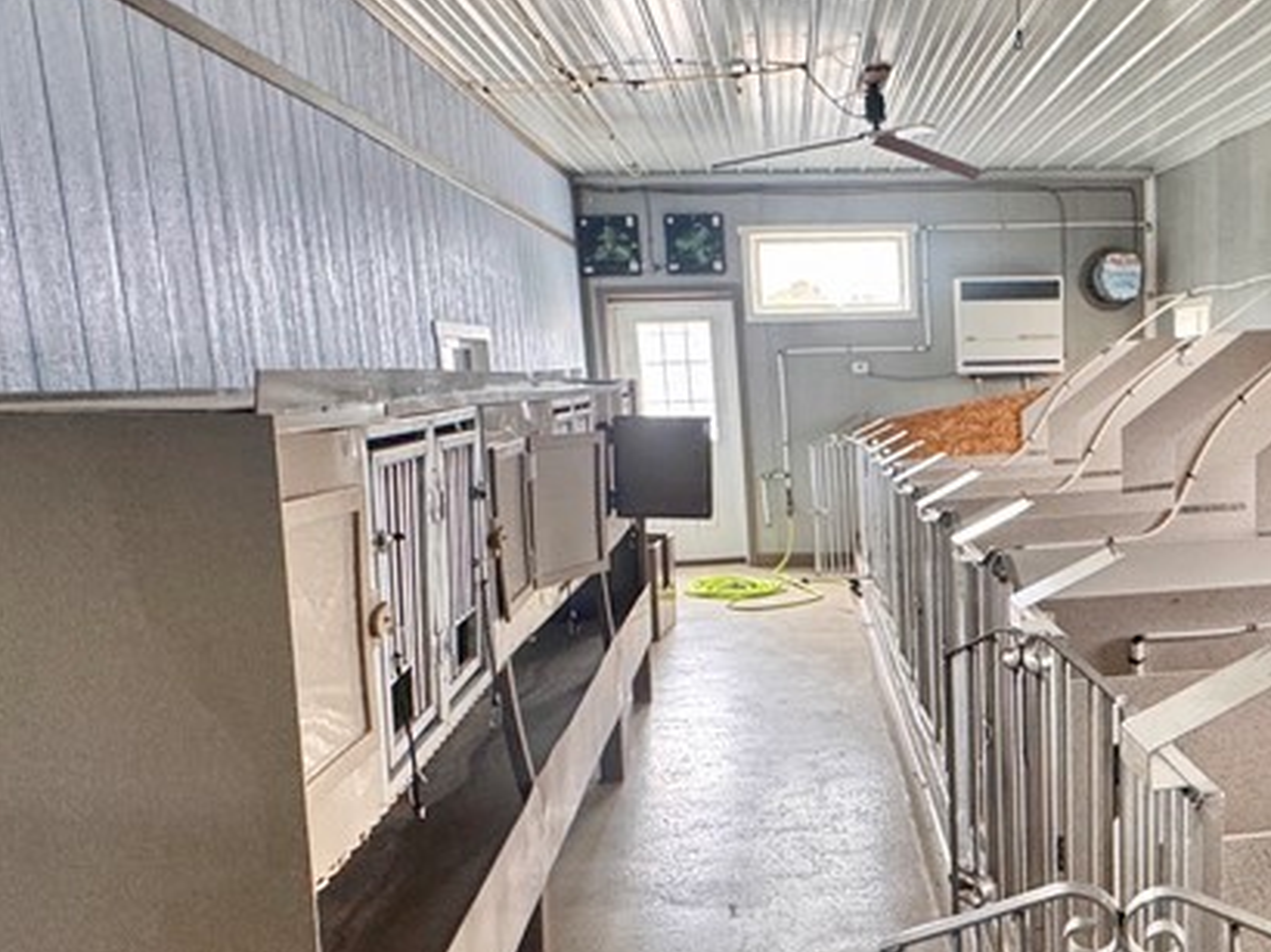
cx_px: 961
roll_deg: +1.7
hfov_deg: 50.4
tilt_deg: -12.4
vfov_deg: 40.2
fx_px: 1284
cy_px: 626
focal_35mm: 35
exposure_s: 1/60
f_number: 2.2
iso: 400
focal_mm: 2.22
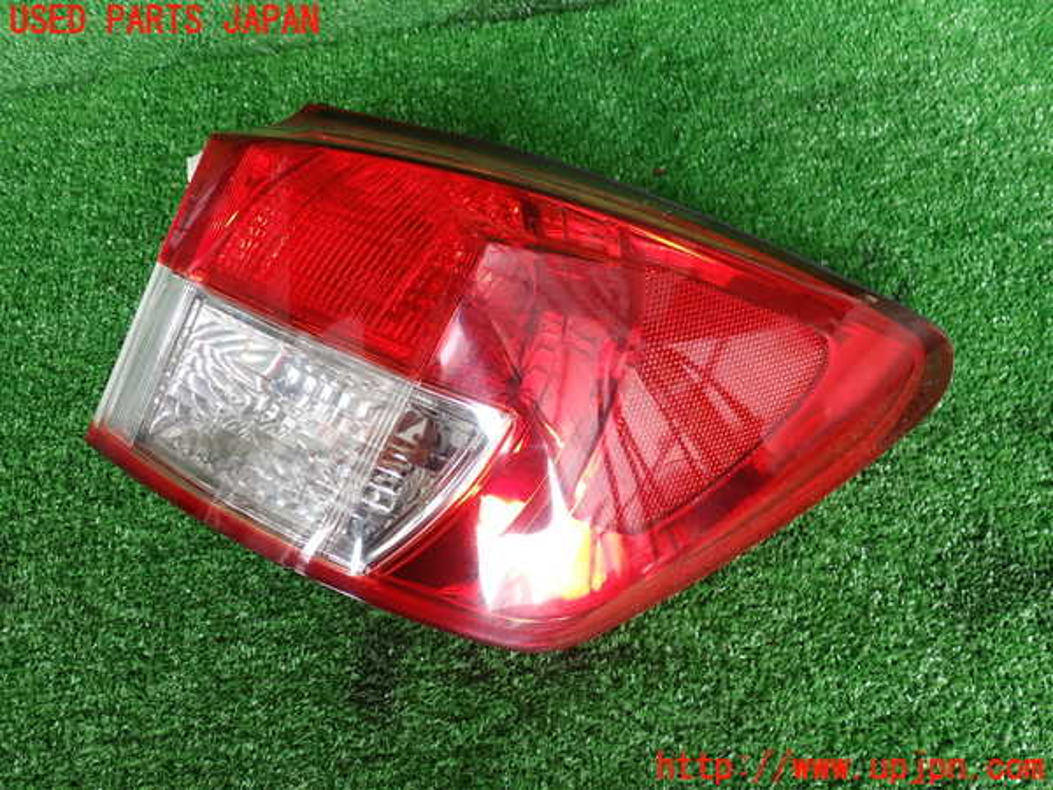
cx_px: 526
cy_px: 395
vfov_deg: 46.8
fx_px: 913
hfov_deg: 60.0
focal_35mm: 30
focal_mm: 5.4
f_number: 2.3
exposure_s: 1/60
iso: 160
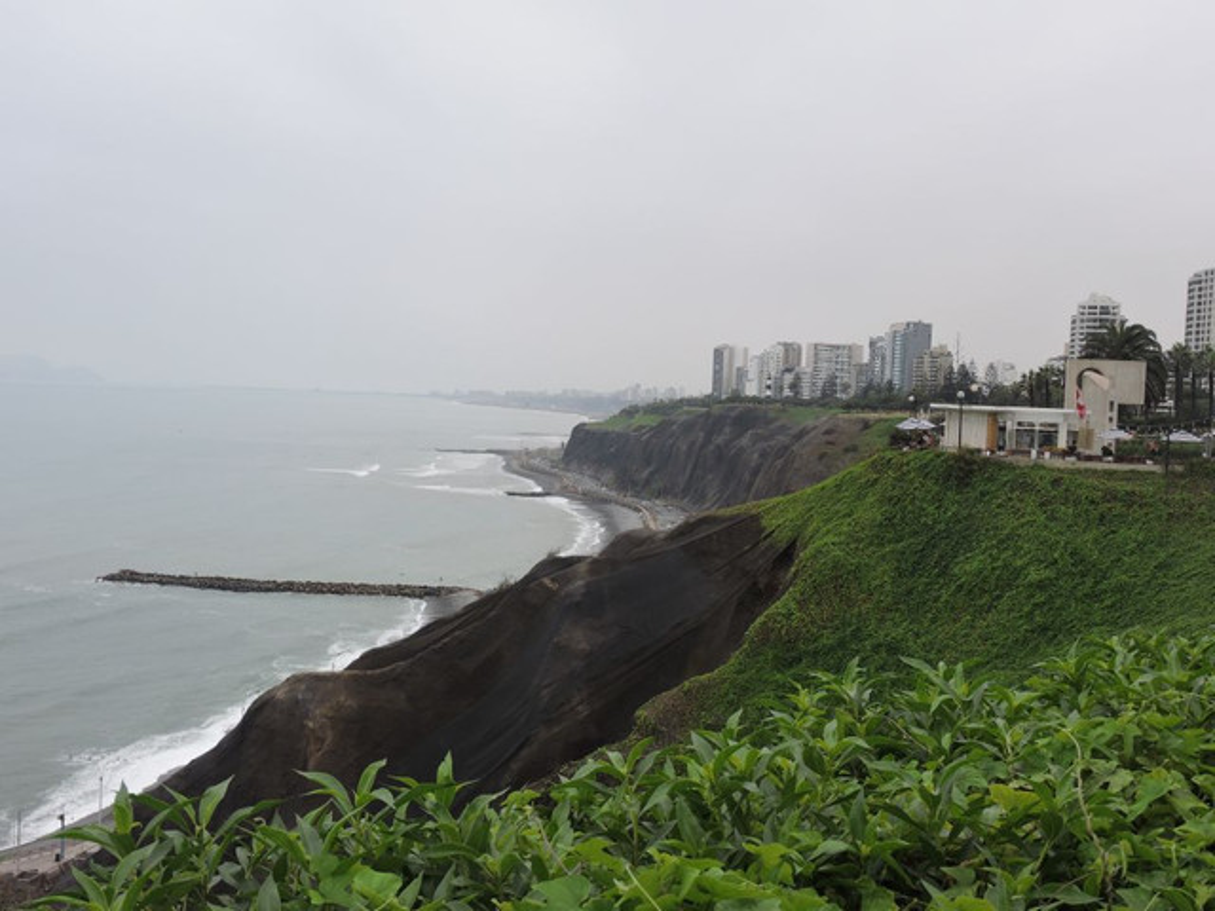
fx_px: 1228
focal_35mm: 35
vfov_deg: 40.7
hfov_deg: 52.6
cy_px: 456
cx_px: 608
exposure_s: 1/400
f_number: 3.8
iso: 100
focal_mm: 6.3
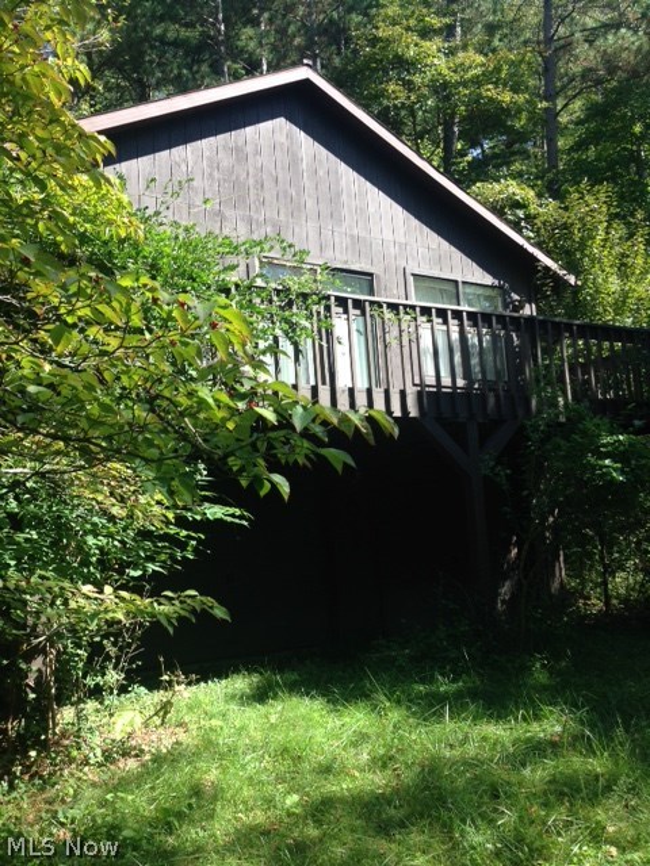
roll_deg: +1.8
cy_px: 433
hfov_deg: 42.9
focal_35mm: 33
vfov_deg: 55.4
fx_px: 826
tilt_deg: +10.9
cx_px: 325
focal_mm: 4.12
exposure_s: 1/311
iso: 50
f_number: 2.4
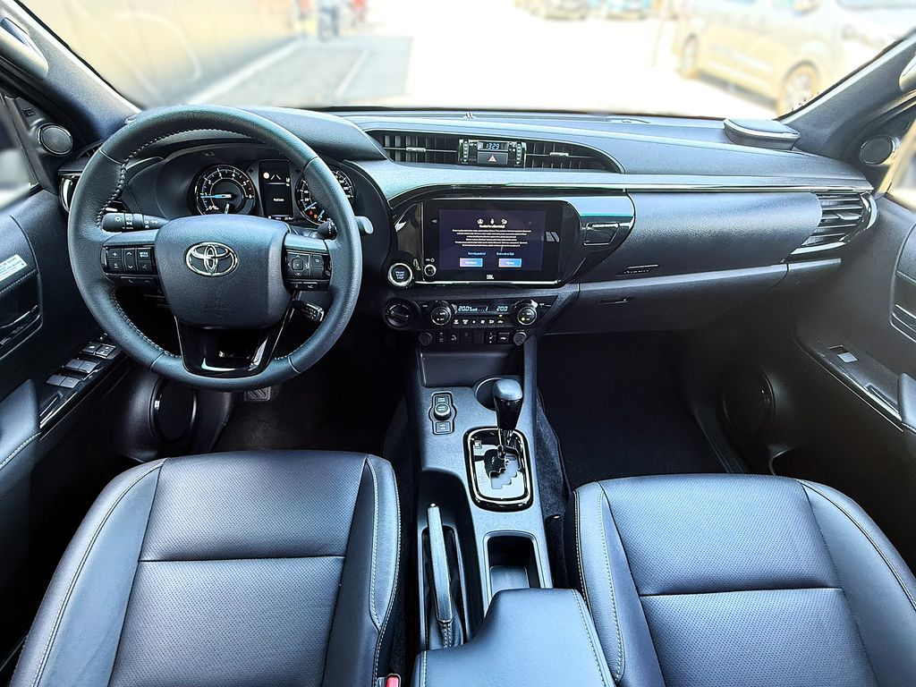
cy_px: 344
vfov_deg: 74.7
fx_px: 450
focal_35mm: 17
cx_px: 458
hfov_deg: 91.0
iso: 400
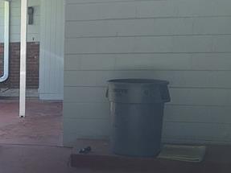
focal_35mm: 82
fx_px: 547
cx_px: -104
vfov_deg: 17.9
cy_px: 109
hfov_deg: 20.7
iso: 40
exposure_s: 1/248
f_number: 1.8
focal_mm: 5.54
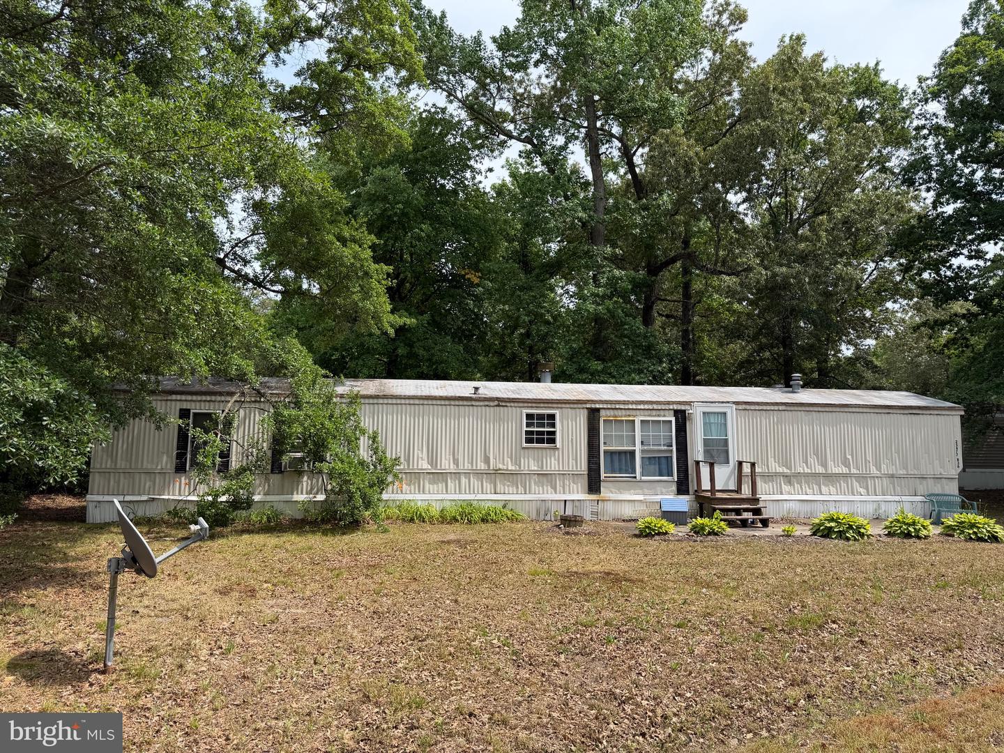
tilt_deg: +6.5
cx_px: 502
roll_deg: +0.1
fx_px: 696
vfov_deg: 56.8
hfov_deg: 71.6
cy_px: 376
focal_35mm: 24
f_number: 1.78
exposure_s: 1/2611
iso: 80
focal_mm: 6.76
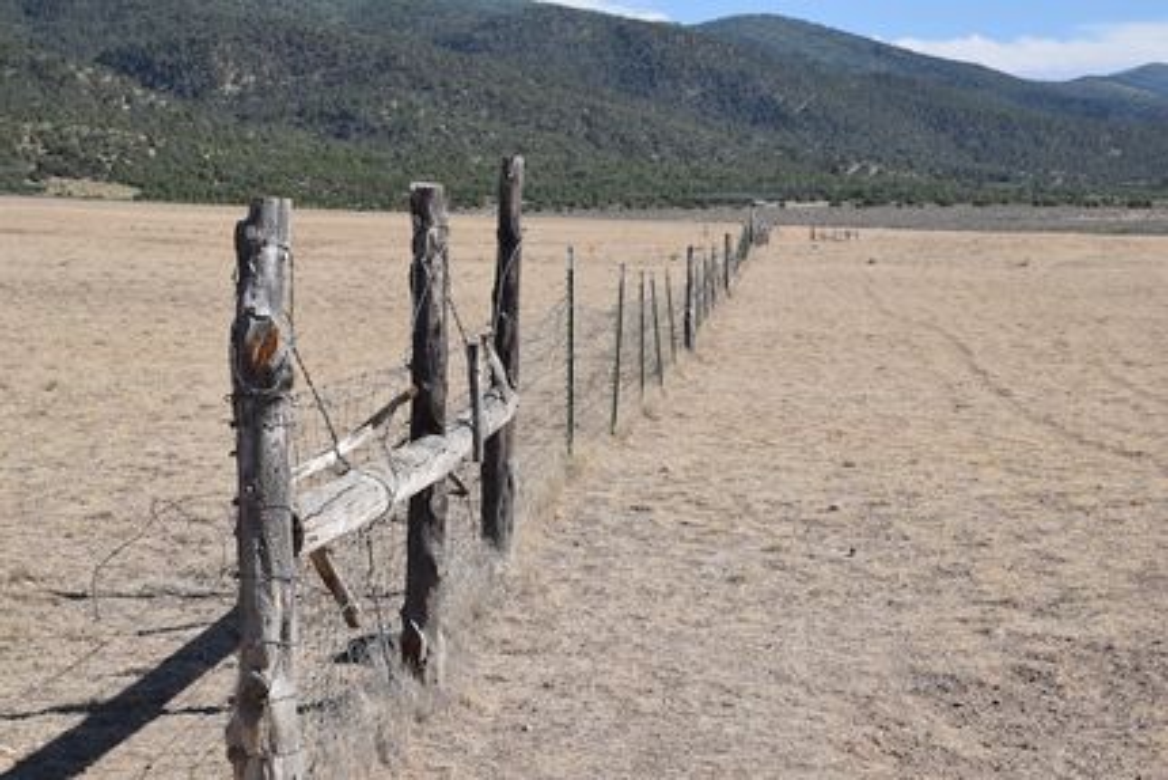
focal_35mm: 75
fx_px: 2434
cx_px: 584
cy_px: 390
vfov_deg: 18.2
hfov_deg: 27.0
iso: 100
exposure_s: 1/250
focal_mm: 50
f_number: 8
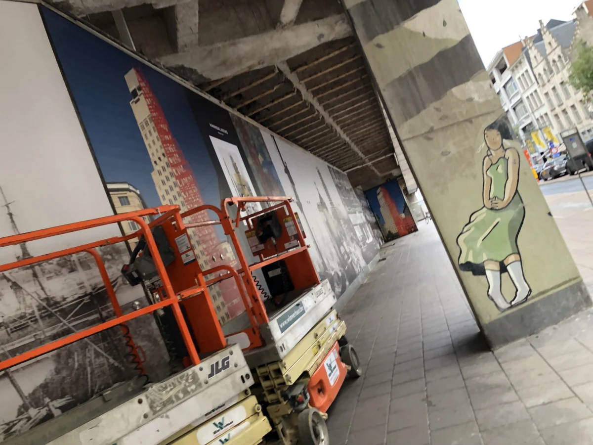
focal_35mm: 28
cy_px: 222
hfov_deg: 63.4
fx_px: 480
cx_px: 296
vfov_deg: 49.7
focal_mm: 4
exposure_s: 1/141
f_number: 1.8
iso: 20
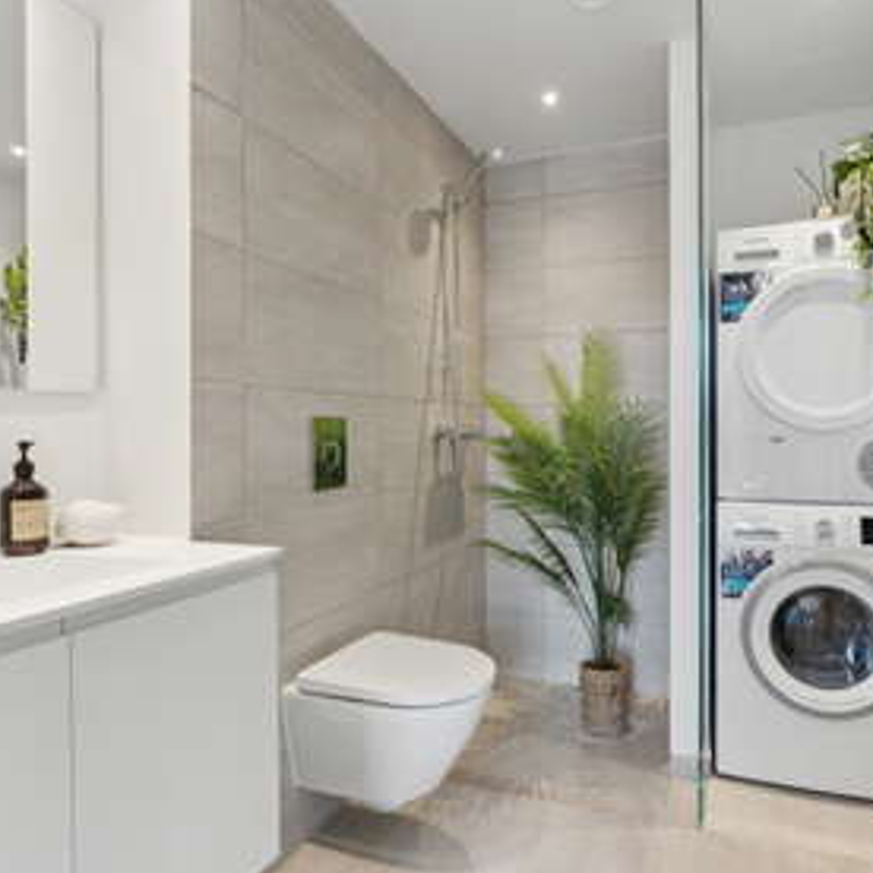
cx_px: 522
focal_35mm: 22
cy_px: 433
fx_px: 637
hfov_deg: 68.2
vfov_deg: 68.8
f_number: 8
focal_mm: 11.5
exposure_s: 1/10
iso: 200
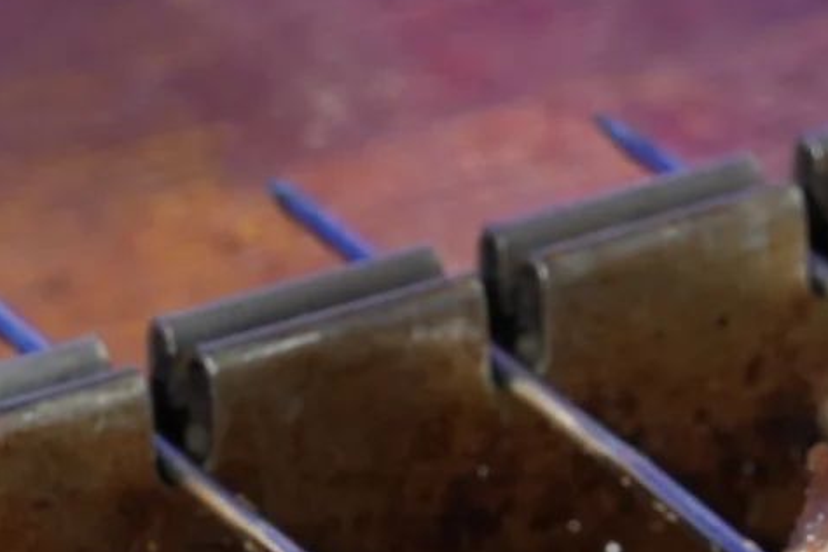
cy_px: 941
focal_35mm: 378
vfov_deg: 3.6
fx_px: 8693
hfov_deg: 5.4
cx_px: 919
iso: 400
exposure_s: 1/8
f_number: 10
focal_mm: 70
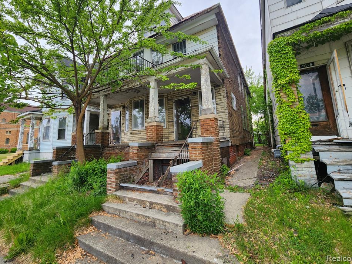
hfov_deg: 102.1
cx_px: 175
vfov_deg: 85.5
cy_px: 122
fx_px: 142
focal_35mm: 14
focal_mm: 2.2
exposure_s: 1/430
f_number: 2.2
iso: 50
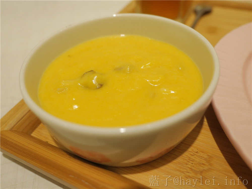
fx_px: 218
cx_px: 126
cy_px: 94
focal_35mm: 30
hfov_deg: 60.0
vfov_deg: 46.8
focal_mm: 15
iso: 200
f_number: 2.8
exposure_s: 1/100
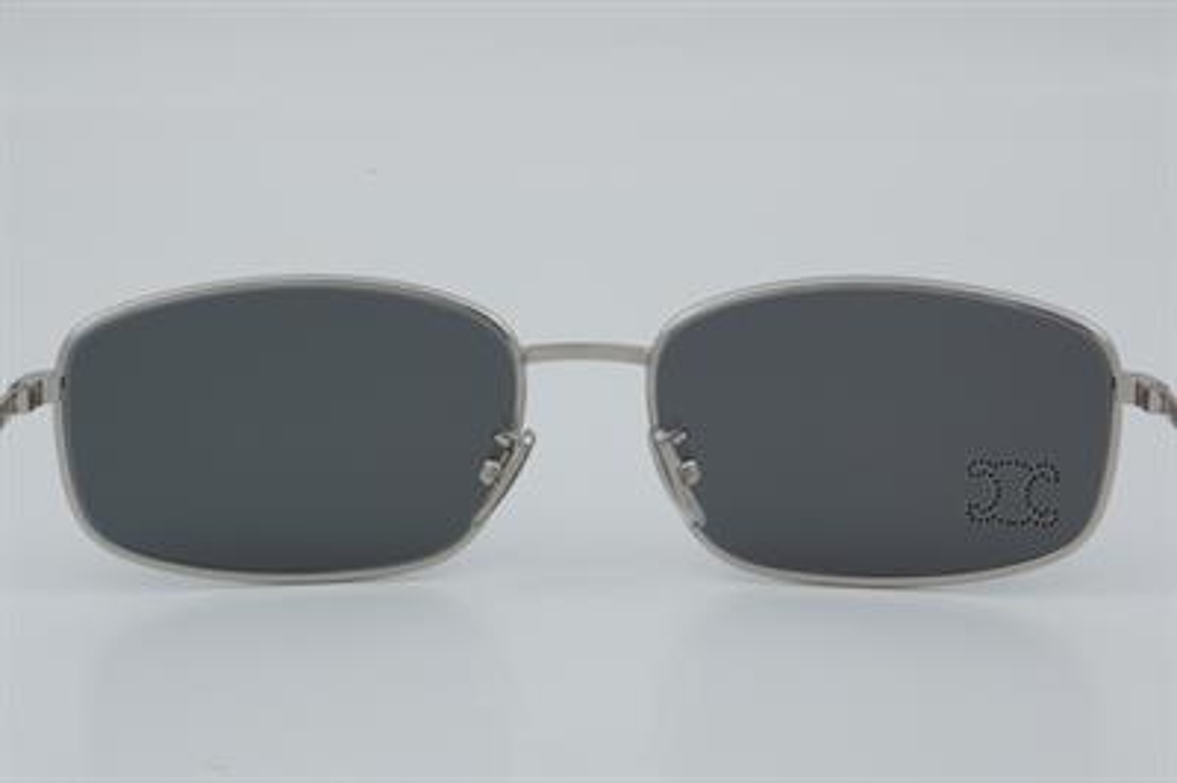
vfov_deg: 16.5
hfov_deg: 24.6
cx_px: 588
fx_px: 2695
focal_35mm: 82
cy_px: 392
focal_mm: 55
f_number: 32
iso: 100
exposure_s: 1/4
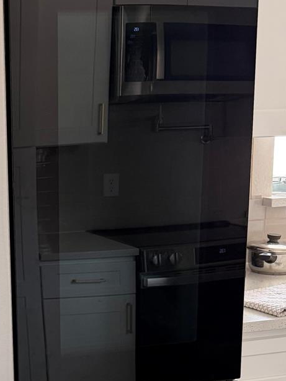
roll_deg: +2.4
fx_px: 661
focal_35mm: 60
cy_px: 285
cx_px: -9
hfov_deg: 23.3
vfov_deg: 31.6
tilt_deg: -13.1
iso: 250
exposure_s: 1/60
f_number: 1.78
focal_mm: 6.76
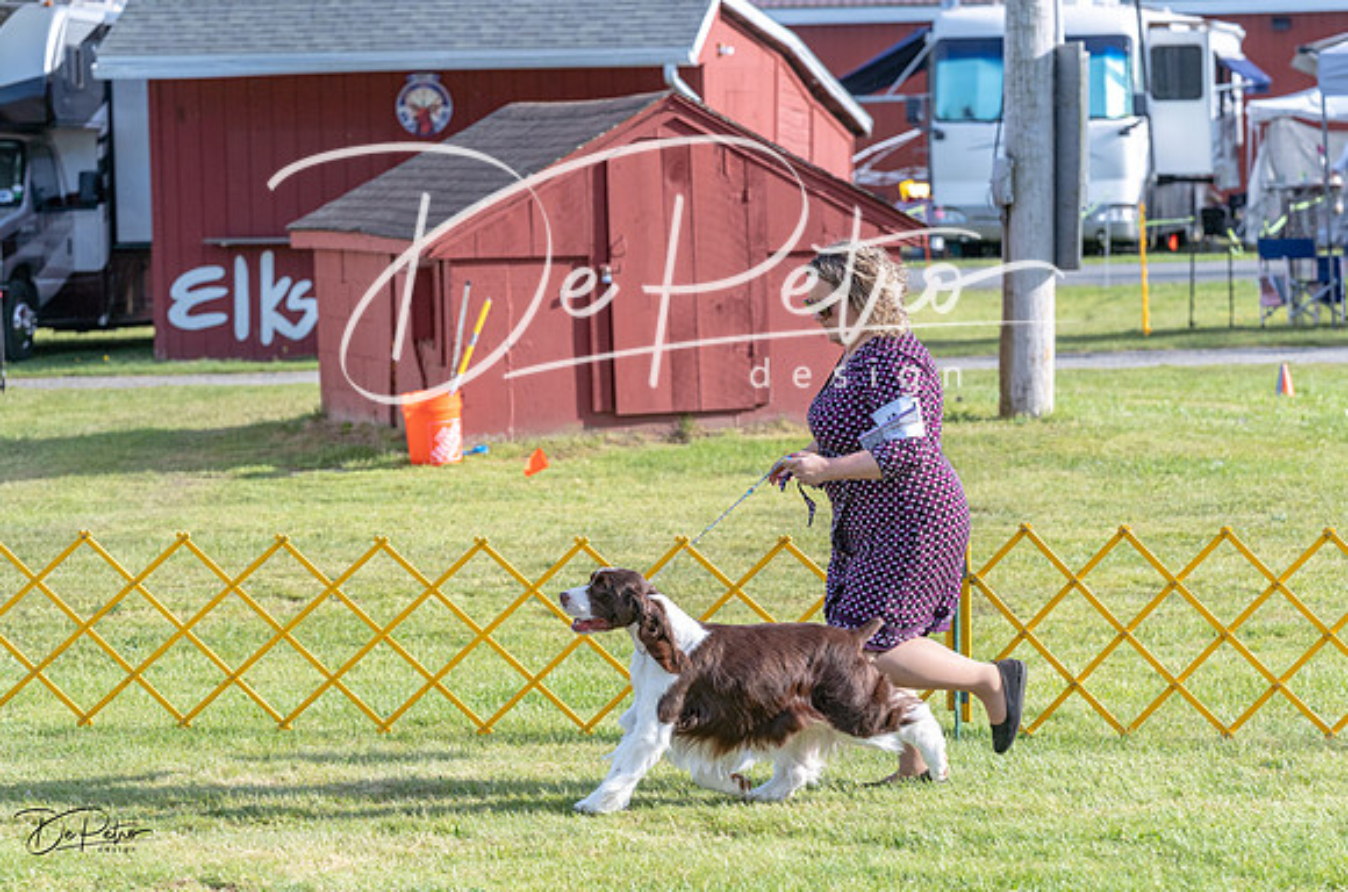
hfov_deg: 13.6
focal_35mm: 151
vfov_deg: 9.0
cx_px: 680
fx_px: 5639
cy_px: 439
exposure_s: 1/1250
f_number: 5.6
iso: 400
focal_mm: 130
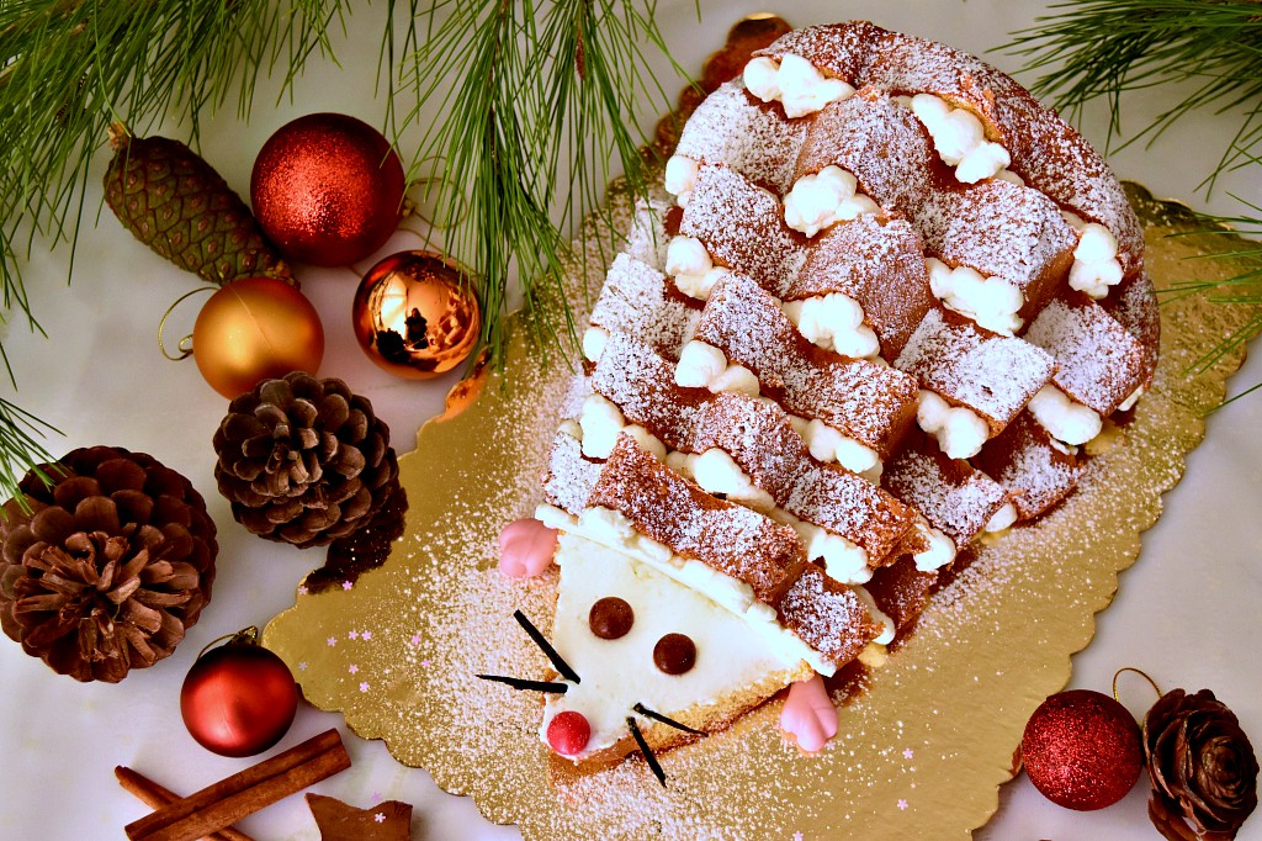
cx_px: 631
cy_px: 420
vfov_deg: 26.5
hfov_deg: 38.9
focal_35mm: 51
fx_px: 1787
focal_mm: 34
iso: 1000
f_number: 5
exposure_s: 1/160
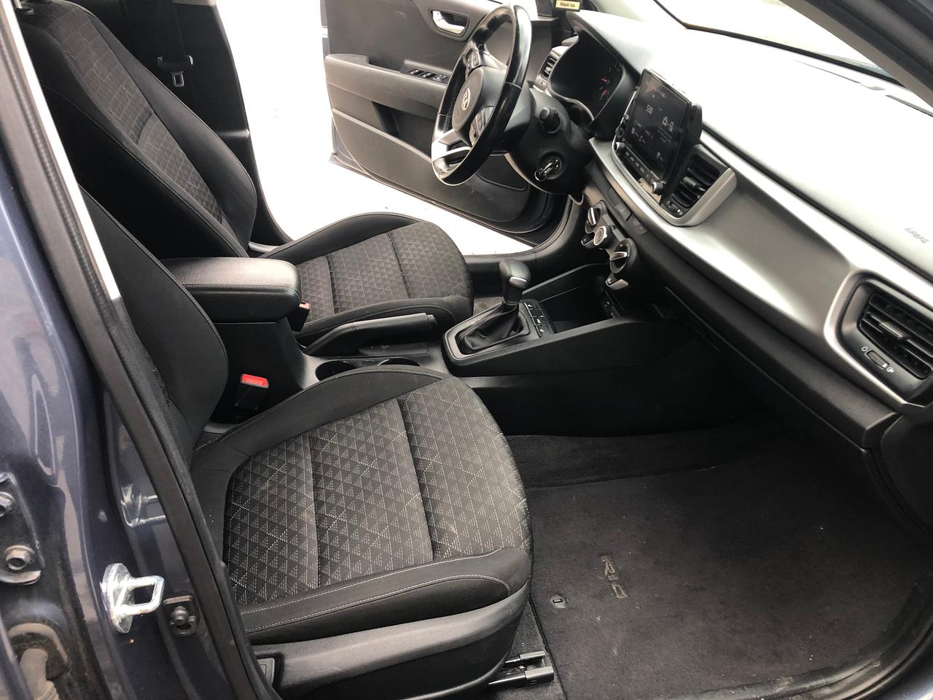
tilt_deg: -32.4
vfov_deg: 49.7
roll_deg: -2.1
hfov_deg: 63.4
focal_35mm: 28
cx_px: 466
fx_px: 755
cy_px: 350
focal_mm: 3.99
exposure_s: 1/40
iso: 25
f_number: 1.8
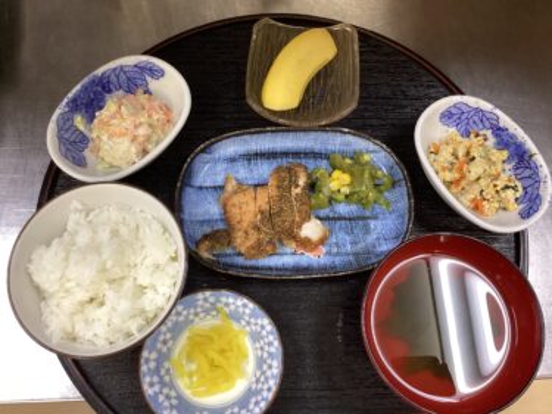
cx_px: 276
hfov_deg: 58.4
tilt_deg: -72.6
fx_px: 494
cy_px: 207
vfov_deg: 45.4
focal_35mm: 31
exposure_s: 1/60
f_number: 2.4
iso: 160
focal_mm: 3.3
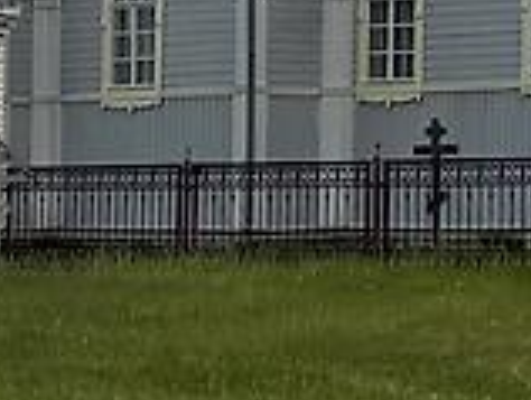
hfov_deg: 10.5
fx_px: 2796
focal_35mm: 182
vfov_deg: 7.2
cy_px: -820
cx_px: 786
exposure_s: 1/12346
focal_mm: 6.76
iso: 80
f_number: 1.78
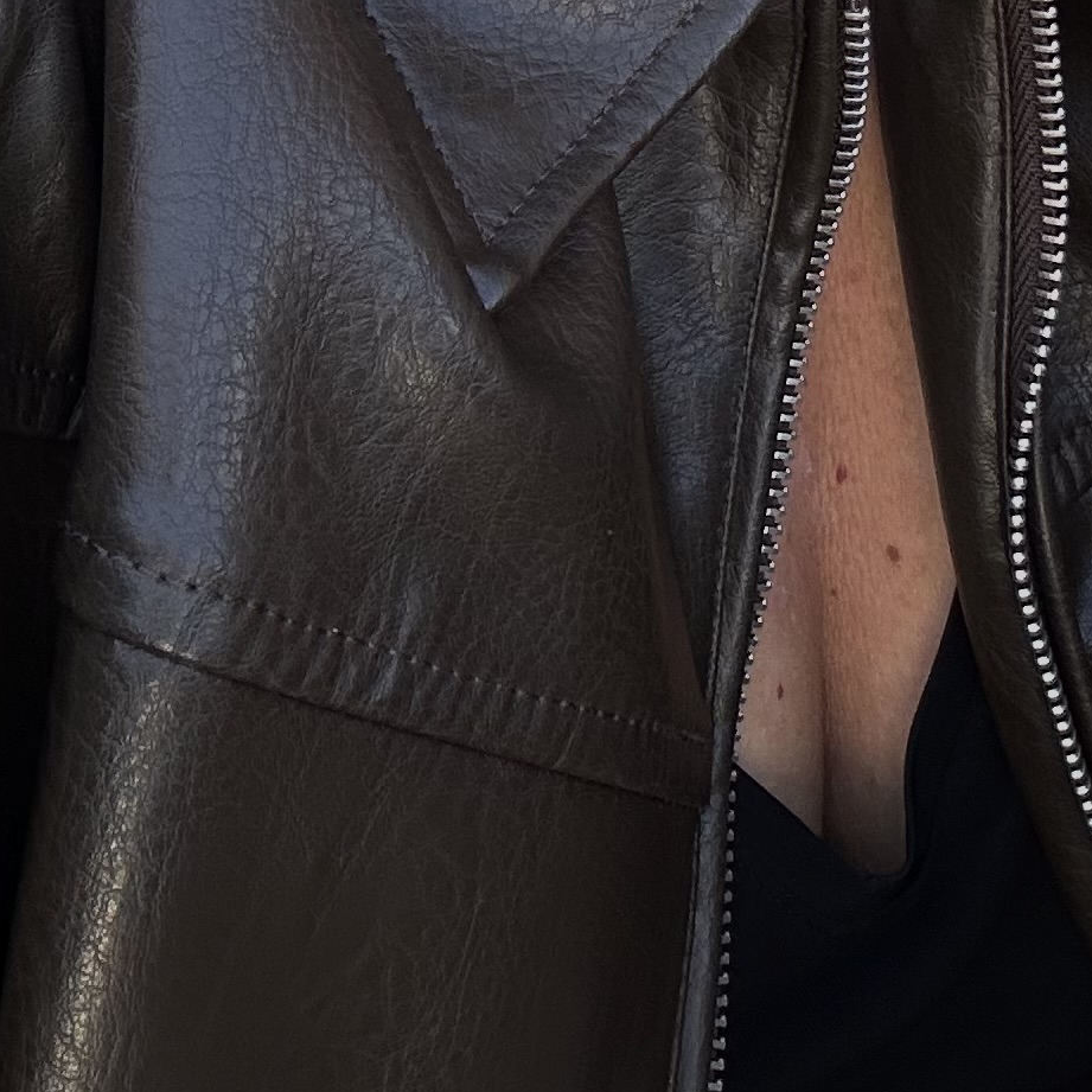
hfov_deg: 19.3
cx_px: 890
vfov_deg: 17.0
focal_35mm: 89
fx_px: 3176
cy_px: -713
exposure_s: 1/122
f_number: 1.9
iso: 20
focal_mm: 2.69
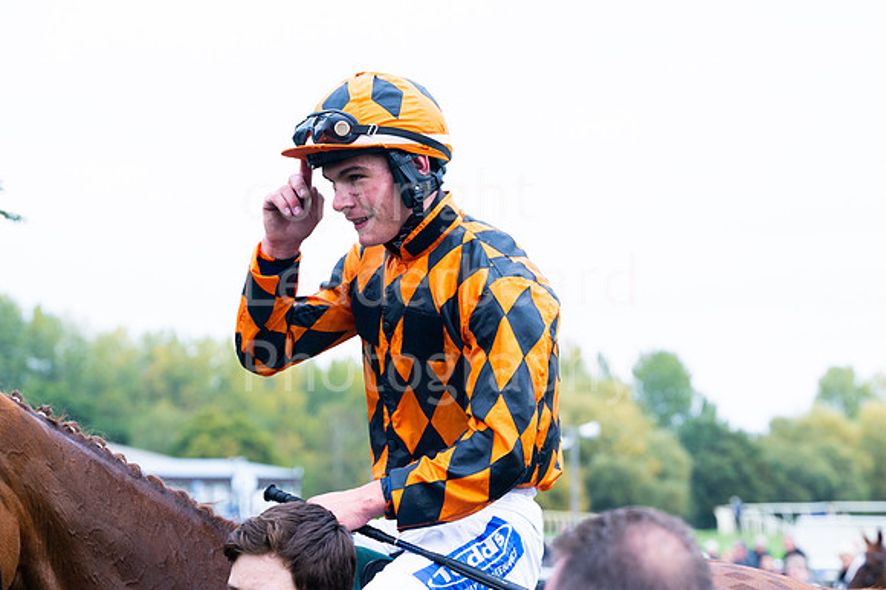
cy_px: 347
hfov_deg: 17.8
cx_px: 518
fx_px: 2831
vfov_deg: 11.9
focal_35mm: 115
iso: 500
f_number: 5
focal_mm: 98
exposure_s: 1/1000
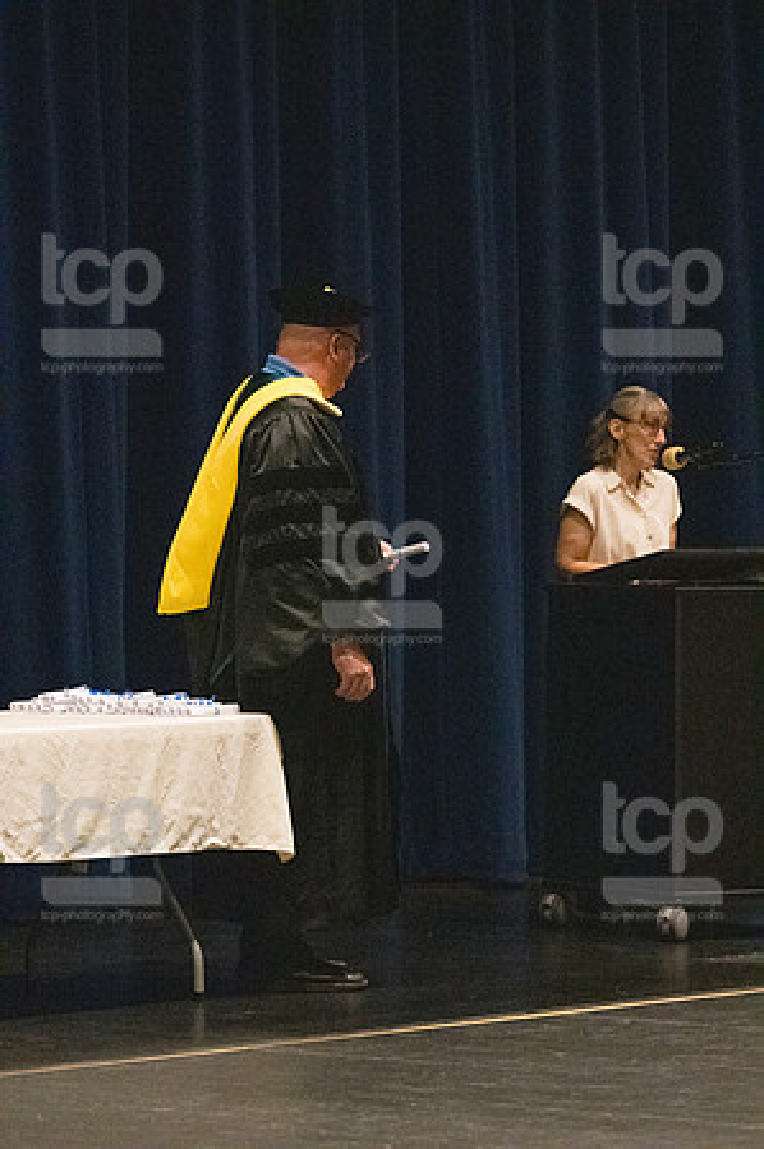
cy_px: 574
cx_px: 382
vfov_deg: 10.2
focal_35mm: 202
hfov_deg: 6.8
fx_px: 6445
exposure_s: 1/400
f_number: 3.2
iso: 10000
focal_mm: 135
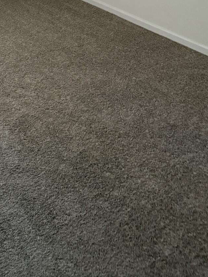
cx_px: -8
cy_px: -9
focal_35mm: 57
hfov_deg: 24.3
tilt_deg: -15.0
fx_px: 456
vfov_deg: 31.0
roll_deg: +0.4
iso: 800
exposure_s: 1/60
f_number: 1.78
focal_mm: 6.76
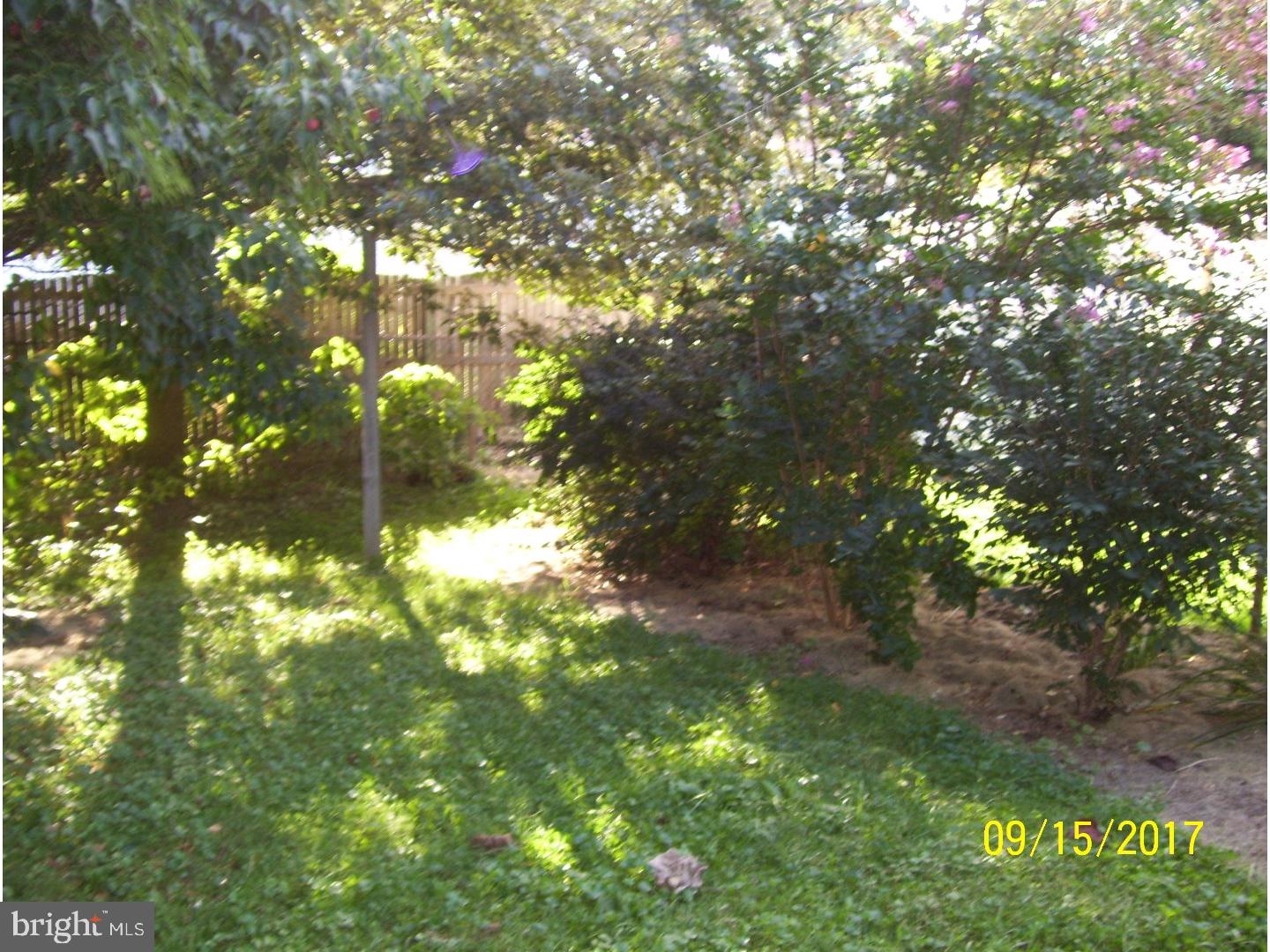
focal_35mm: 36
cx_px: 635
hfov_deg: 51.4
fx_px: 1321
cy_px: 476
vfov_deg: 39.7
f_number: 2.7
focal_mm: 6
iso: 100
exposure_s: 1/60
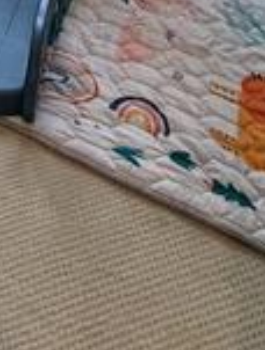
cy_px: -410
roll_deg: +1.4
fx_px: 722
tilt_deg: -8.6
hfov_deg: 15.9
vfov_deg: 16.9
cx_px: -279
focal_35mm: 71
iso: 200
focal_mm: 2.22
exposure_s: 1/60
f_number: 2.2
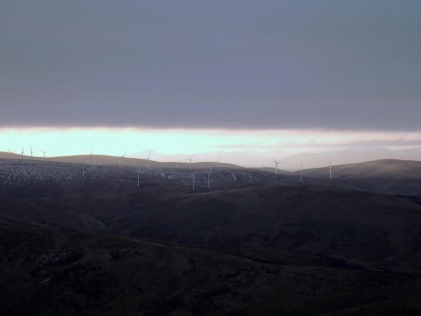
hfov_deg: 19.6
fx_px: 1216
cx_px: 210
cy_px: 158
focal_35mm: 100
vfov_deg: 14.8
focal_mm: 18
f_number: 4.9
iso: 200
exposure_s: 1/100
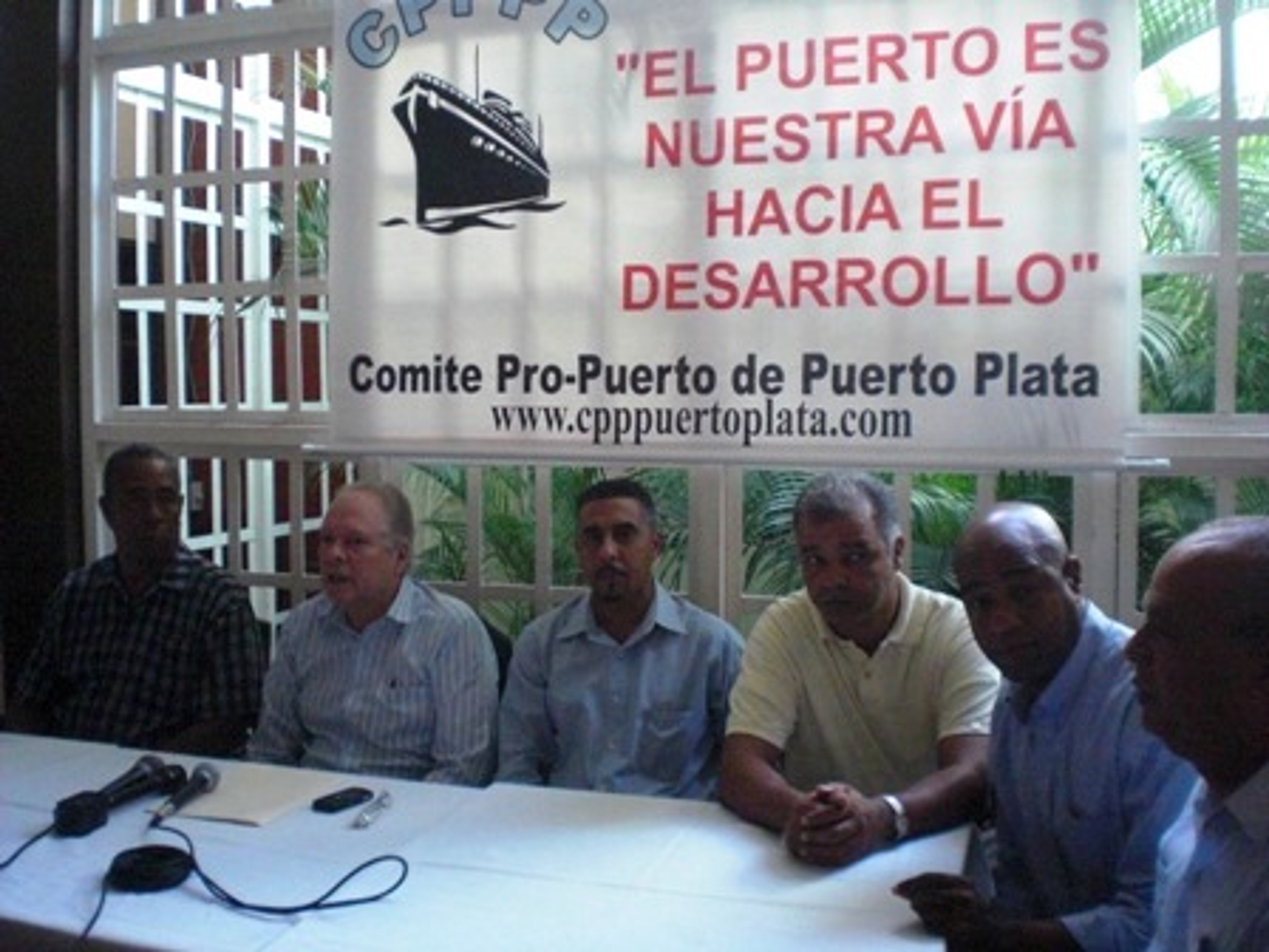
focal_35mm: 38
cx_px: 634
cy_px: 476
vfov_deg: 37.7
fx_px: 1393
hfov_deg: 49.0
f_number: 3.1
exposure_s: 1/100
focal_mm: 6.3
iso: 800
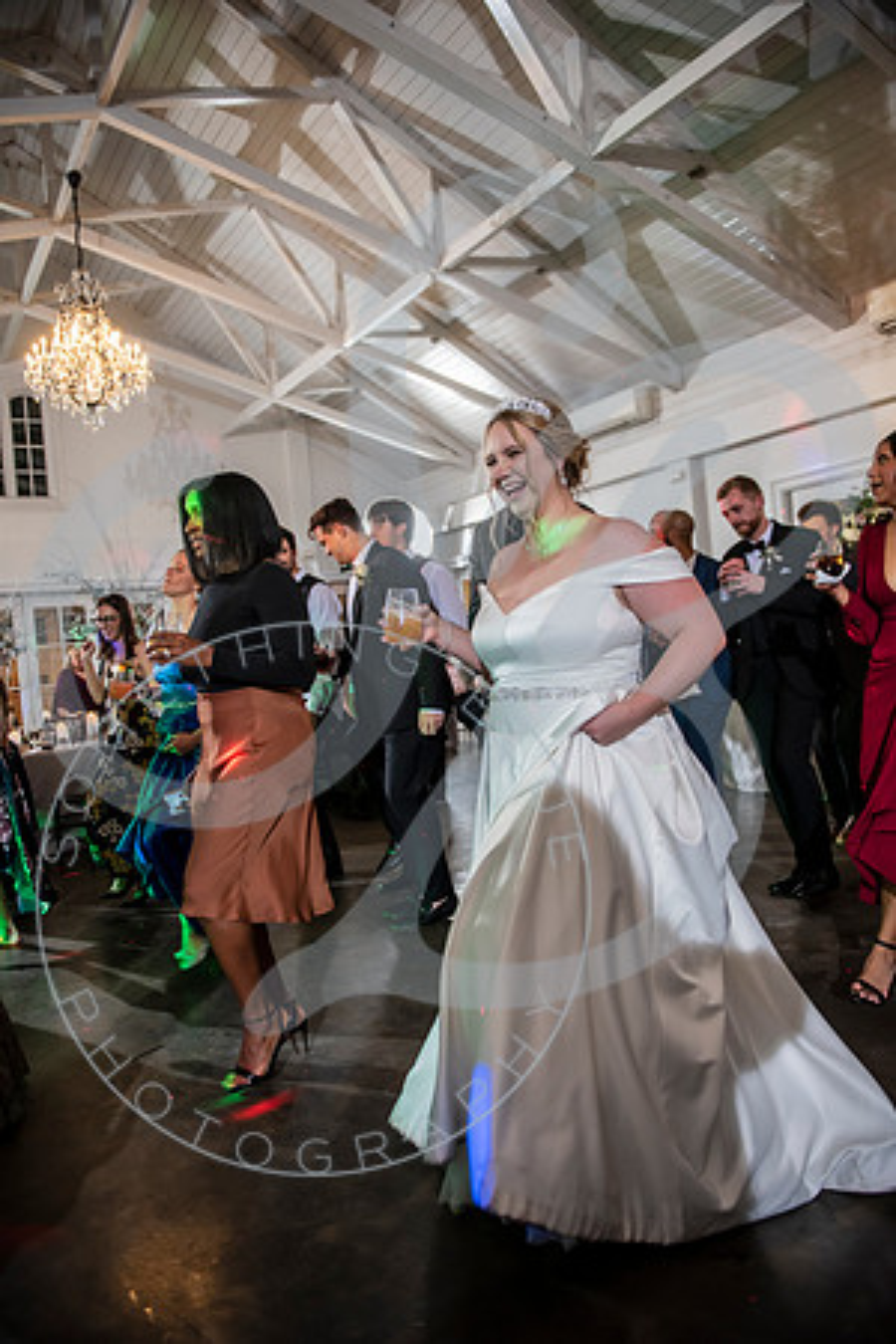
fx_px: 896
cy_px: 672
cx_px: 448
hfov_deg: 53.1
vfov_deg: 73.7
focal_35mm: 24
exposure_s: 1/125
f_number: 2.8
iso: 1600
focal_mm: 24
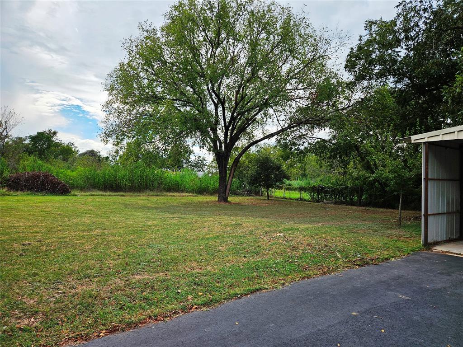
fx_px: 308
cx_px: 232
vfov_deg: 58.9
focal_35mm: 23
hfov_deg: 73.9
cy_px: 174
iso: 25
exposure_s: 1/1525
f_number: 1.8
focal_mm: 5.4
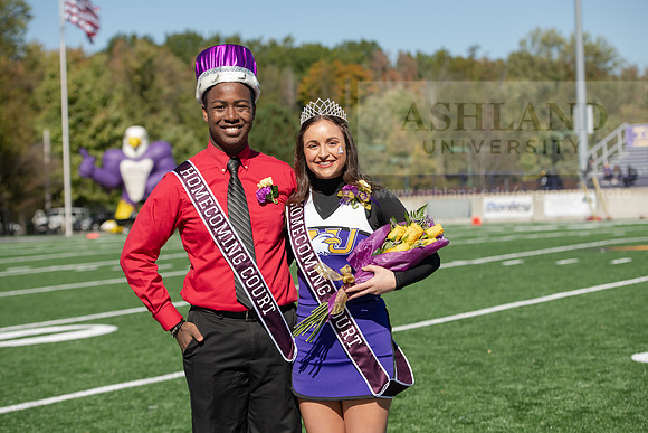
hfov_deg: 23.6
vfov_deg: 15.9
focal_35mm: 86
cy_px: 216
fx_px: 1548
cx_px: 324
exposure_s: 1/1250
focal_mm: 86
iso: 200
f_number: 4.5
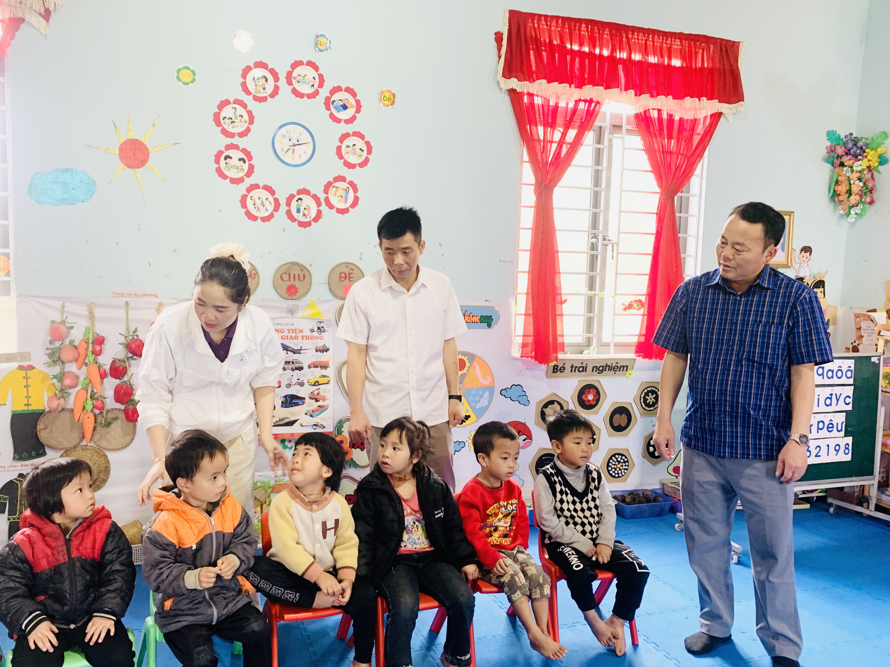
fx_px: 720
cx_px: 415
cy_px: 356
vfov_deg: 49.7
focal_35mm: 28
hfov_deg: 63.4
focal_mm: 4.25
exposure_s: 1/60
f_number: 1.8
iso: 125
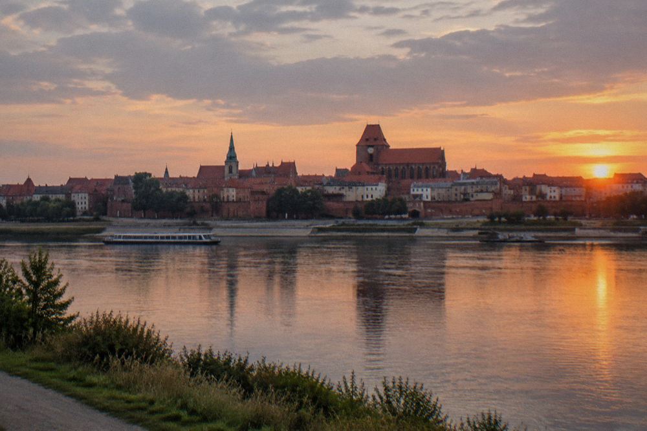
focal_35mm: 35
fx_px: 629
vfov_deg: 37.8
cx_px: 324
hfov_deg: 54.5
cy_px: 216
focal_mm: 35
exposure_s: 1/200
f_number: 10
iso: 400
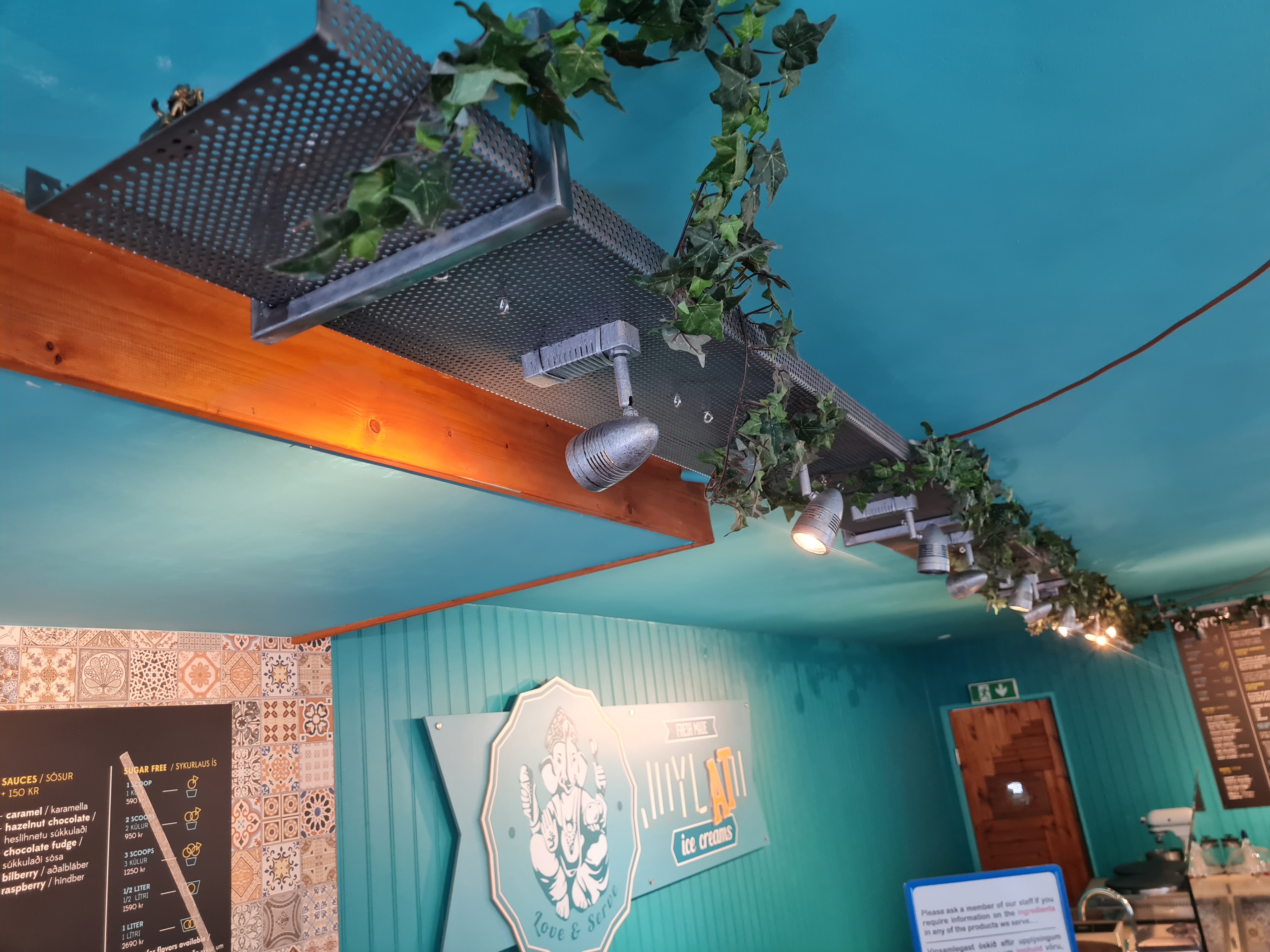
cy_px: 476
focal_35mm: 26
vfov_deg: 53.1
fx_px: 954
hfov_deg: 67.3
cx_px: 635
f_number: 1.8
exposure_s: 1/50
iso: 250
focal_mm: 5.4
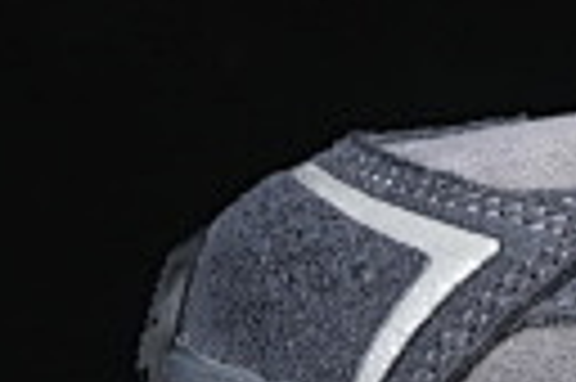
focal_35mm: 468
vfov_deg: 2.9
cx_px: 1508
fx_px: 7478
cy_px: -29
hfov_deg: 4.3
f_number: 6.3
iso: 160
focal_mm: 50
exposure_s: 1/60
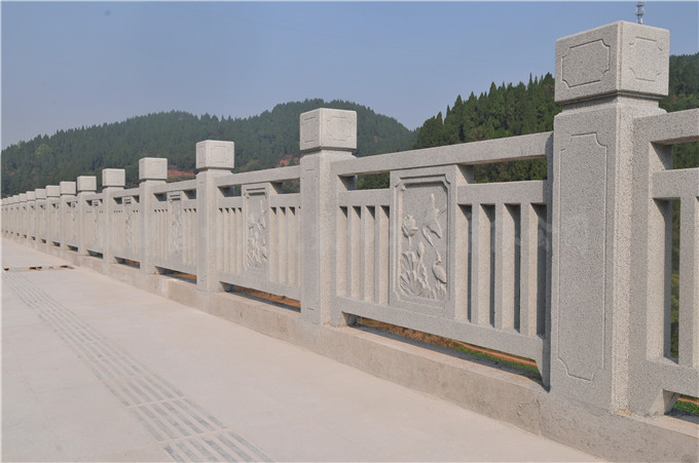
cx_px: 350
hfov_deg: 53.2
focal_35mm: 36
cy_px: 232
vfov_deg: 36.7
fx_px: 698
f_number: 13
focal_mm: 24
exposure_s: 1/250
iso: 200
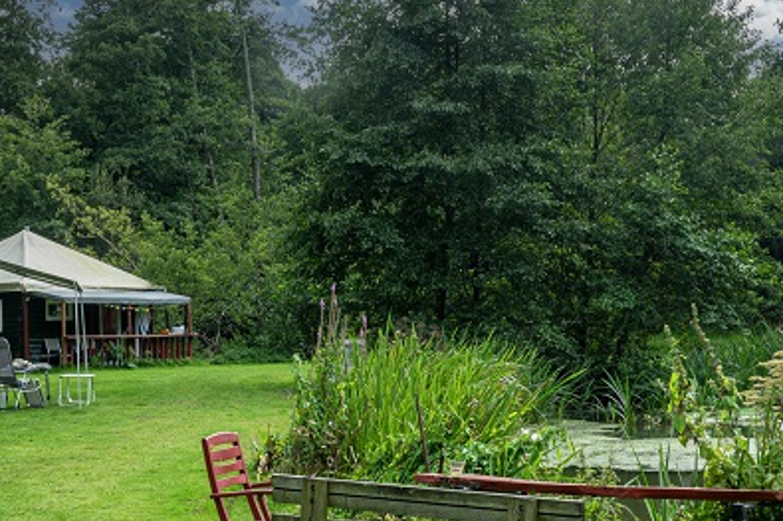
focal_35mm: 79
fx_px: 1717
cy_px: 330
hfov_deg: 25.7
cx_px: 446
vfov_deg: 17.2
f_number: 5.6
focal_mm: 14.16
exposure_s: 1/160
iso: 100
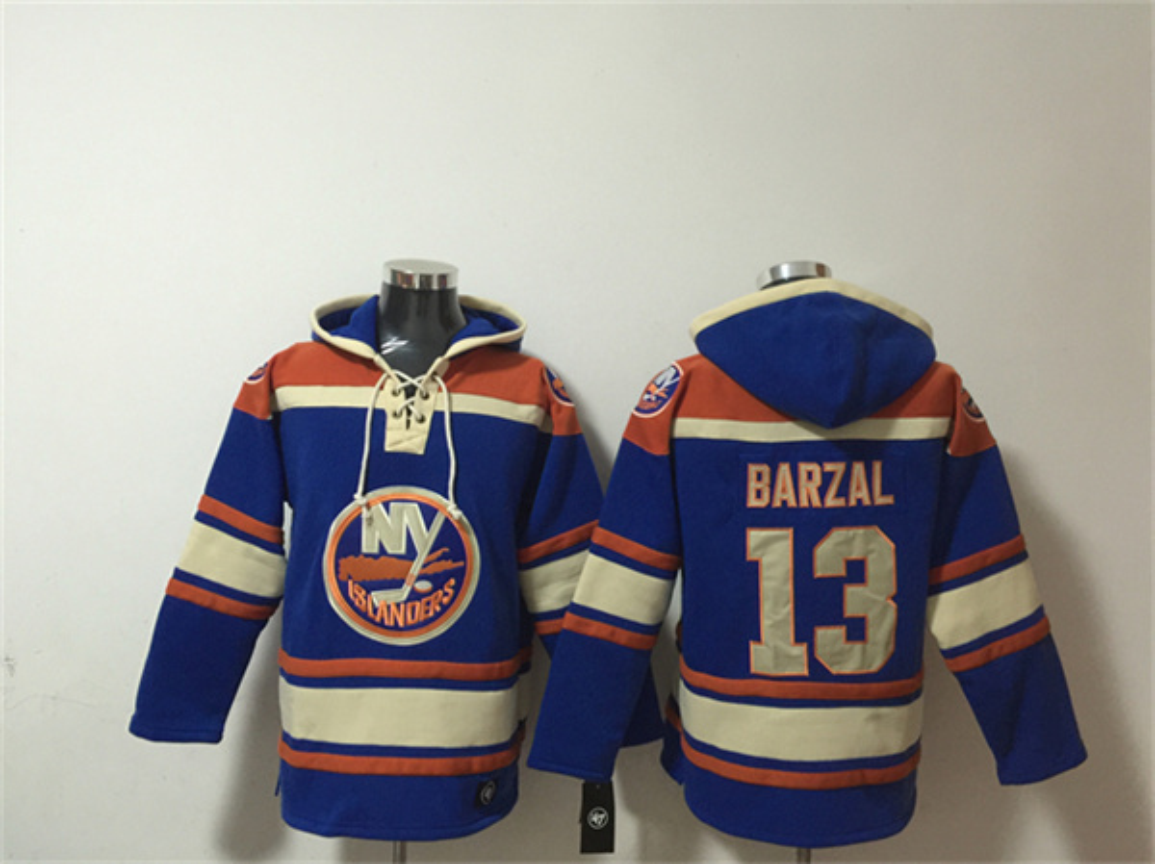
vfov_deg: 48.2
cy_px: 432
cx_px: 578
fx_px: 967
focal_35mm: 29
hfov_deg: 61.7
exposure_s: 1/10
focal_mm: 4.15
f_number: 2.2
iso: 125
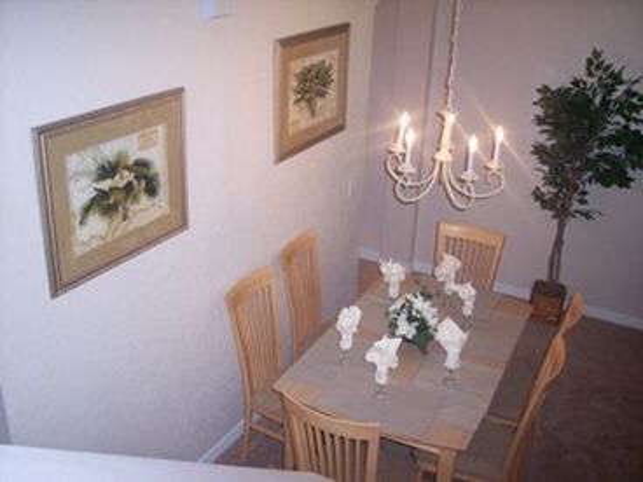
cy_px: 241
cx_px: 322
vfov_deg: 36.8
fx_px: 724
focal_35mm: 39
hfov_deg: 47.9
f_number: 2.8
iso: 140
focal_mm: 8
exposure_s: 1/60
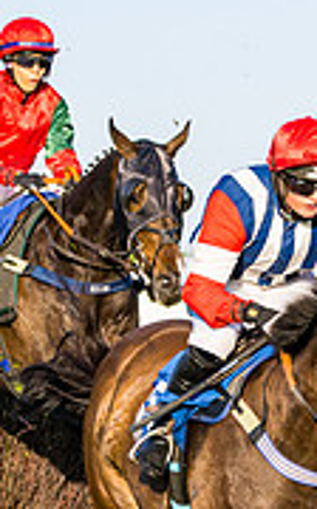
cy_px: 482
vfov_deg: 6.3
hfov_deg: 3.9
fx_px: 4604
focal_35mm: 332
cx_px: 651
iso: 400
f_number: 4
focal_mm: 70
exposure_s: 1/2500
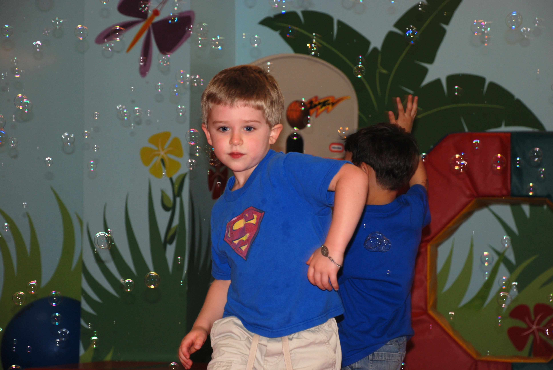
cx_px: 276
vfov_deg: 11.5
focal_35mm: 120
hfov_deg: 17.0
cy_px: 185
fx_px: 1846
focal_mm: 80
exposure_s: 1/60
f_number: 5.6
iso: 220
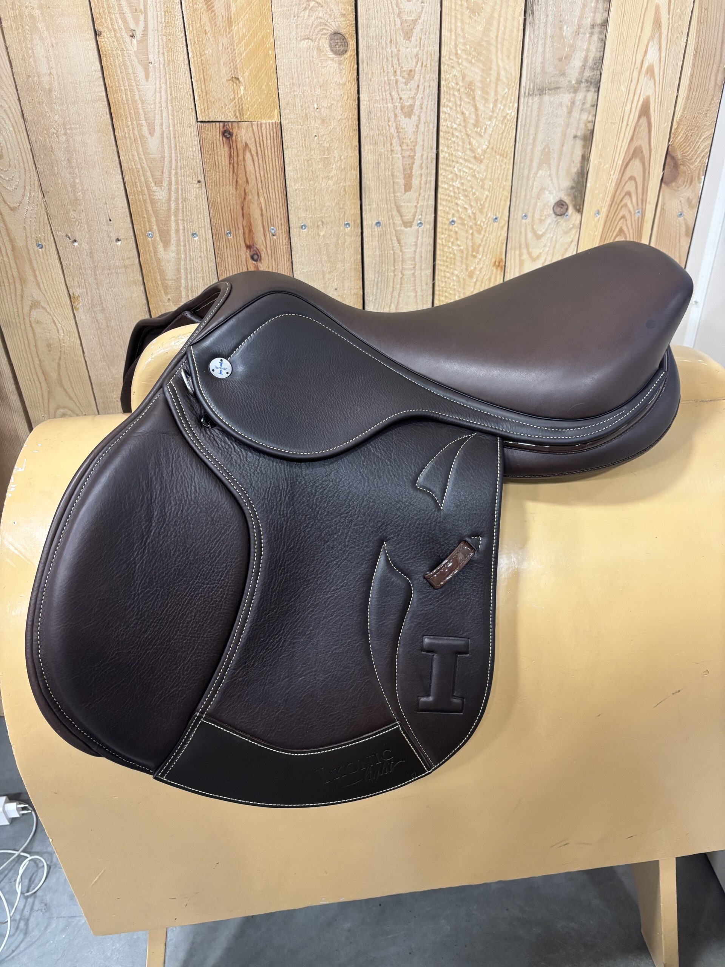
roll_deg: +1.0
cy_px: 484
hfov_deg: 53.1
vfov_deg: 67.3
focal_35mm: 26
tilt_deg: -34.1
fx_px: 726
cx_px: 362
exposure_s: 1/50
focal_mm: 5.96
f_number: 1.6
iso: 200
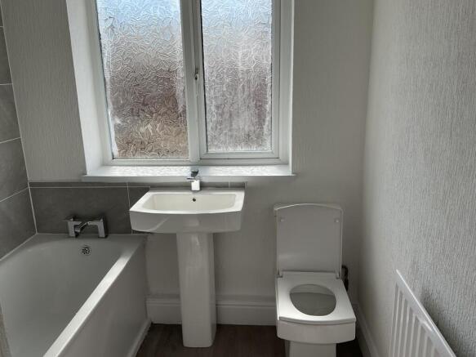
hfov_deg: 61.7
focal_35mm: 29
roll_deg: +2.6
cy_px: 178
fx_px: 399
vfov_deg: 48.2
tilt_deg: -15.6
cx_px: 238
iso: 16
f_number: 1.8
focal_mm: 3
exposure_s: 1/855
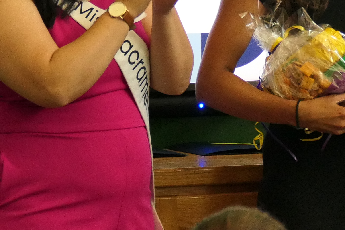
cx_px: 249
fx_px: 4111
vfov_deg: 3.2
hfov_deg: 4.8
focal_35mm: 429
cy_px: -85
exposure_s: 1/160
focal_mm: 44.41
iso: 1600
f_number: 3.9
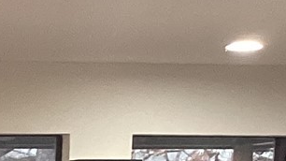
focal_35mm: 226
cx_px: -491
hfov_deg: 8.4
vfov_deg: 5.1
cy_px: 461
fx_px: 1714
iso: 200
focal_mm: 3.3
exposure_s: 1/60
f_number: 2.4
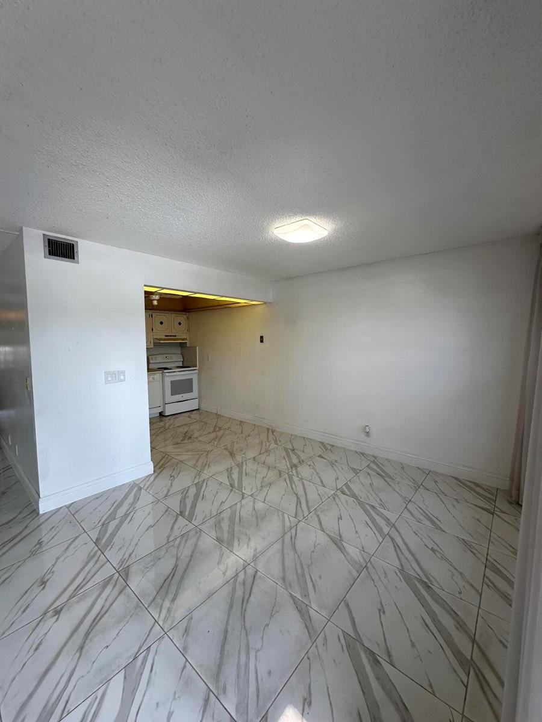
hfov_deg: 85.7
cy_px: 361
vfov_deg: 102.1
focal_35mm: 14
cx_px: 271
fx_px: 292
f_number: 2.2
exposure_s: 1/120
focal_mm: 2.22
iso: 100
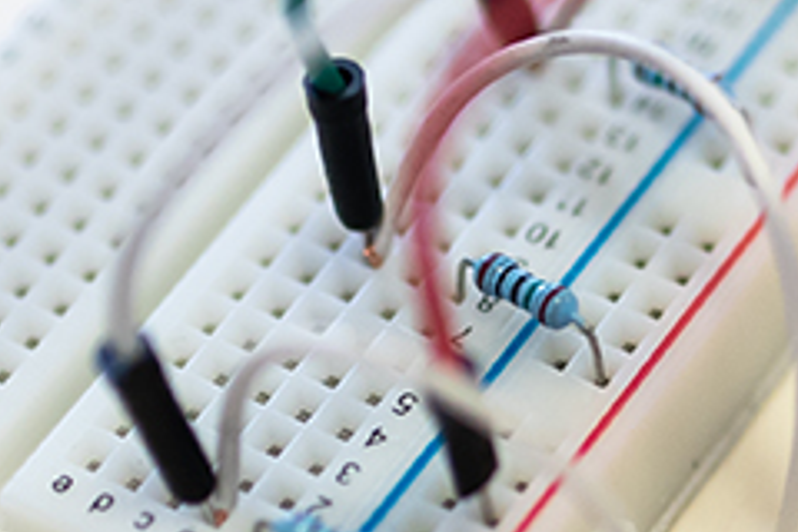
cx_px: 1037
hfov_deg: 11.4
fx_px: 3879
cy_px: 402
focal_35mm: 175
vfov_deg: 7.8
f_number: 1.4
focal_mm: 35
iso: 640
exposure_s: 1/250
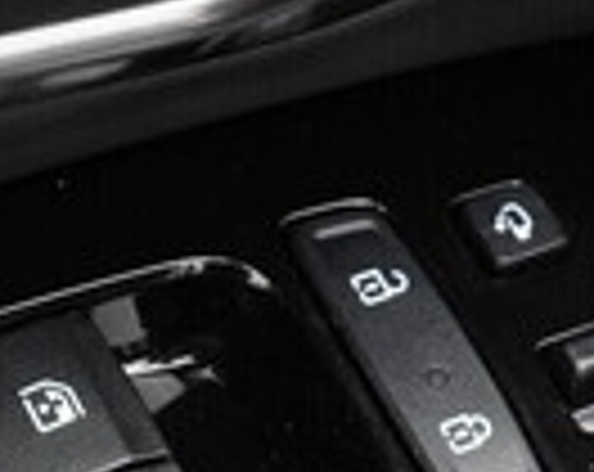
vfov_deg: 10.8
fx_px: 2473
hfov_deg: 13.7
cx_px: 202
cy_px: 490
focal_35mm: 141
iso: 640
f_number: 5.6
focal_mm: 24
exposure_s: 1/40
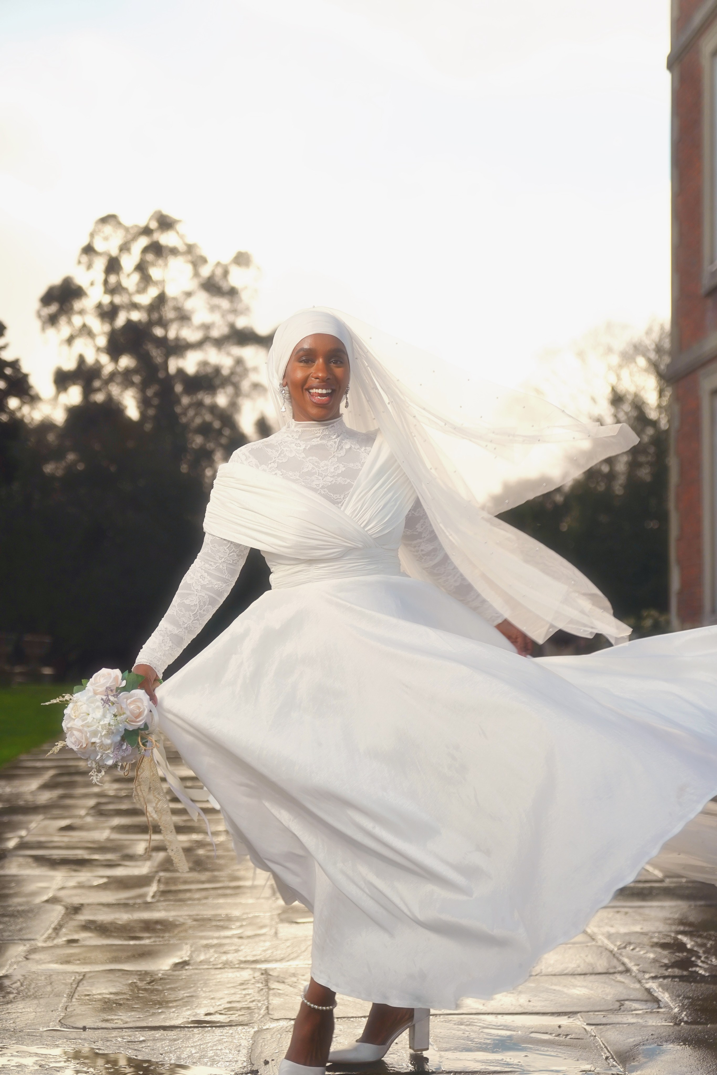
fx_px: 1553
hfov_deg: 26.0
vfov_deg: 38.2
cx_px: 358
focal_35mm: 52
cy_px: 538
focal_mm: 52
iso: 500
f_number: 2.8
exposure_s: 1/250
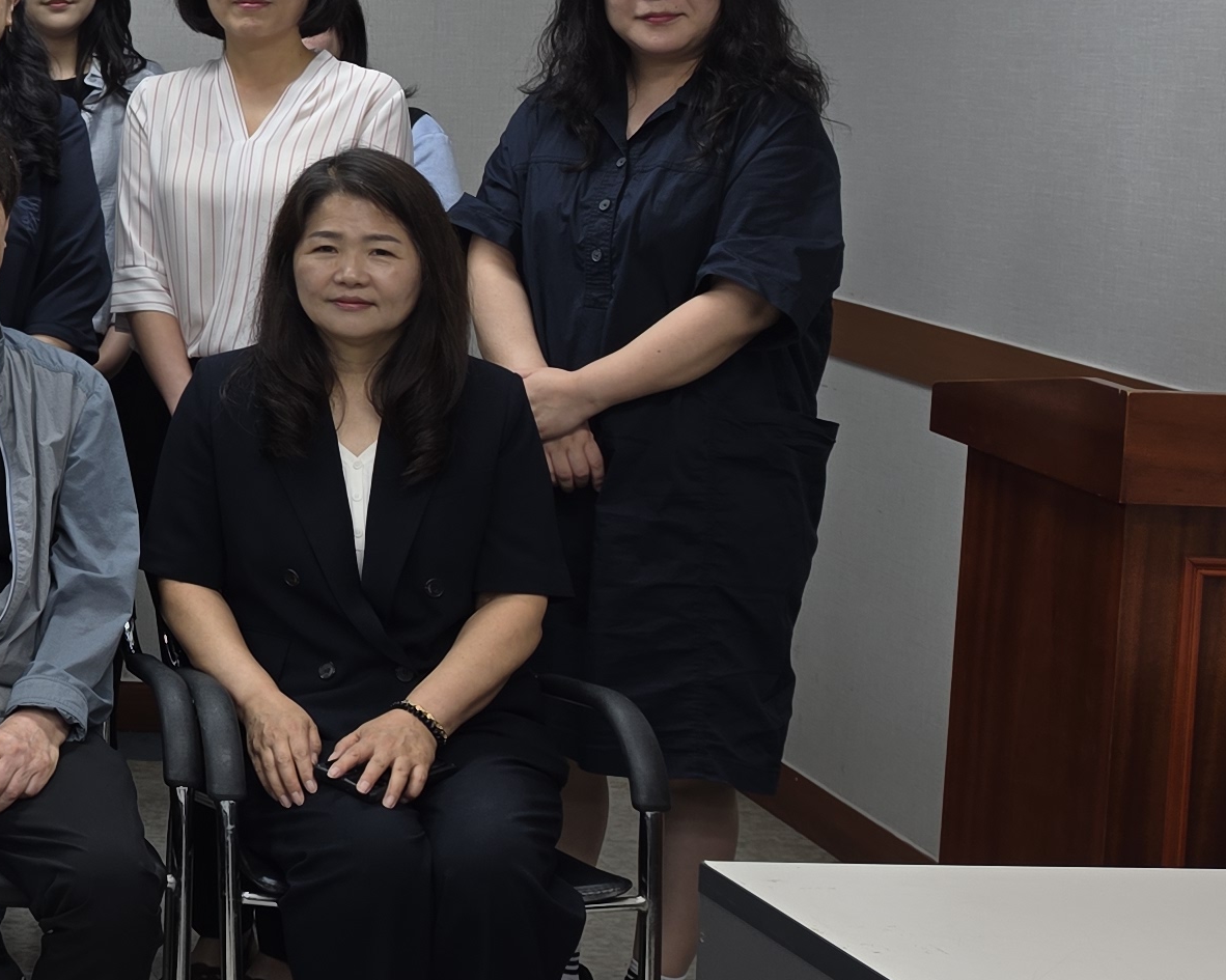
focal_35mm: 76
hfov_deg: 21.4
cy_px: 120
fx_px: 2757
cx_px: -576
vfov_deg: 19.8
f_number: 1.4
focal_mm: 6.5
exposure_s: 1/60
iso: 32
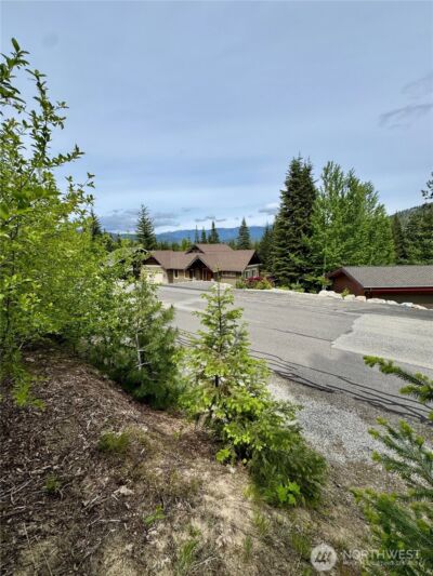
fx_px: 233
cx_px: 216
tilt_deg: -10.0
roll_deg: +1.3
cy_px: 288
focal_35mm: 14
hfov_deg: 85.7
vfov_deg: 102.1
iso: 50
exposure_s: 1/2342
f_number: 2.2
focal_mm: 2.22
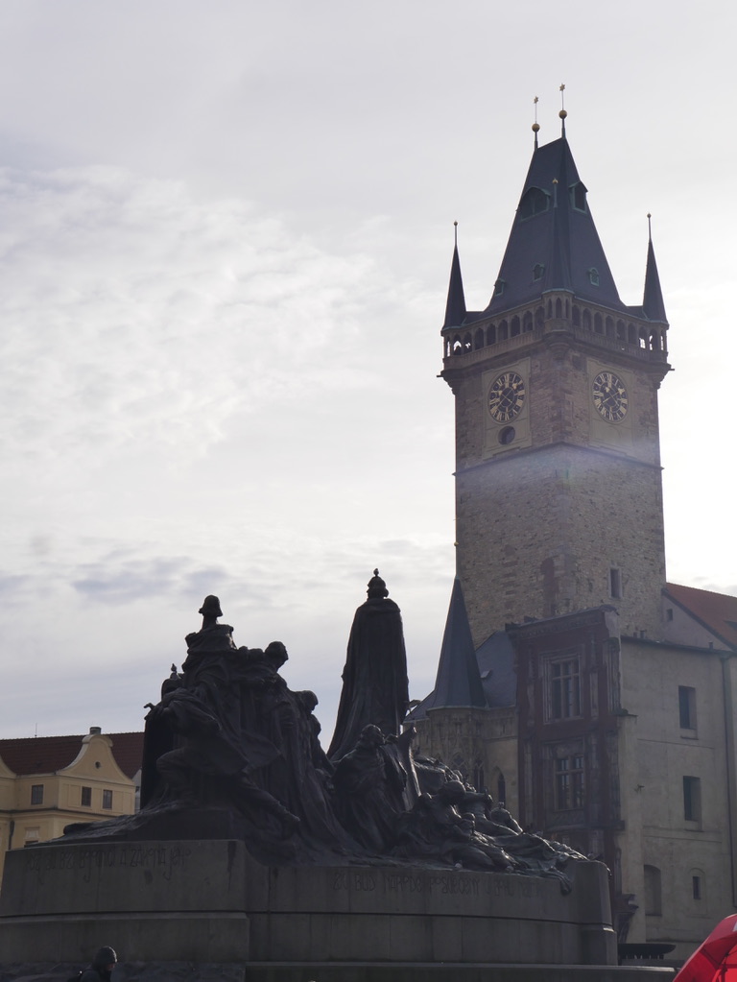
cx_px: 368
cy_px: 491
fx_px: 1872
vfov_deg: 29.4
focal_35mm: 66
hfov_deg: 22.3
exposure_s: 1/500
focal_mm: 33
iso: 200
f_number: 11
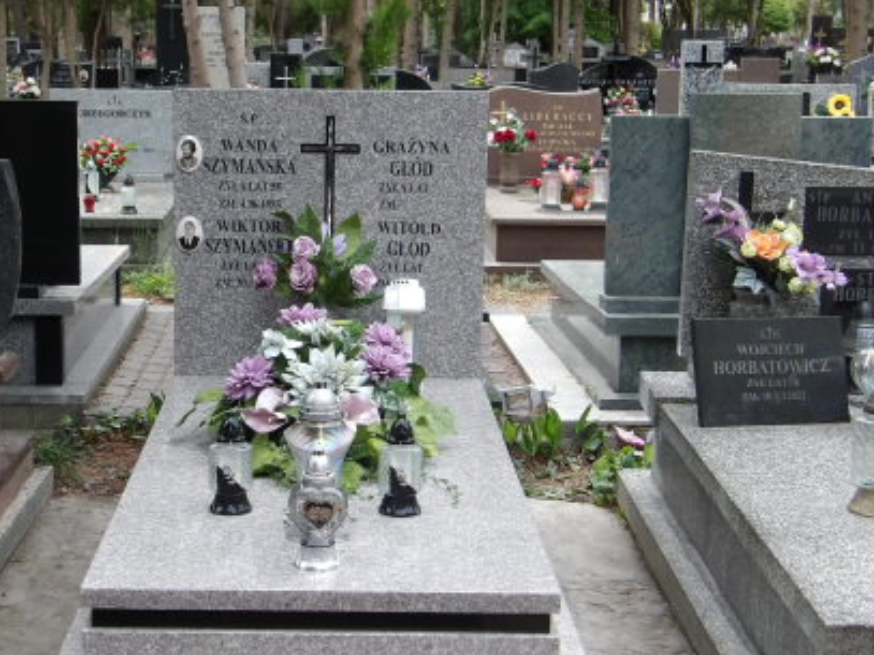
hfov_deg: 29.3
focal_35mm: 66
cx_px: 335
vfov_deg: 22.2
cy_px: 393
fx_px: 1666
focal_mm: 7.6
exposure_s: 1/214
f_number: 3.7
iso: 100
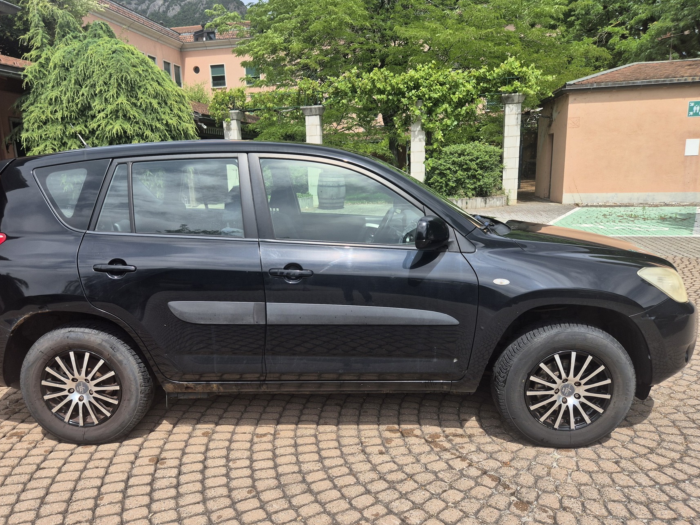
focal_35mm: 27
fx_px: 546
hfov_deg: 65.3
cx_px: 327
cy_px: 293
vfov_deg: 51.2
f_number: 1.8
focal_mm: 5.4
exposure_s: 1/1380
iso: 25
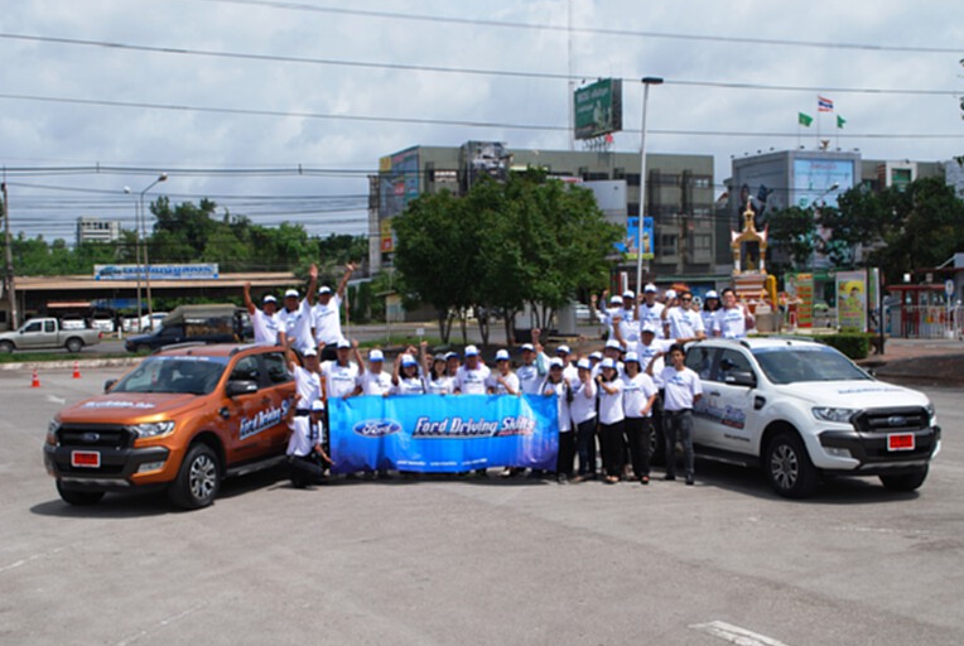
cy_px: 324
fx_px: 1221
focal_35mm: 46
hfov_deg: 43.1
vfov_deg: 29.6
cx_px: 495
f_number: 8
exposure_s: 1/250
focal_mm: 29
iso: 100
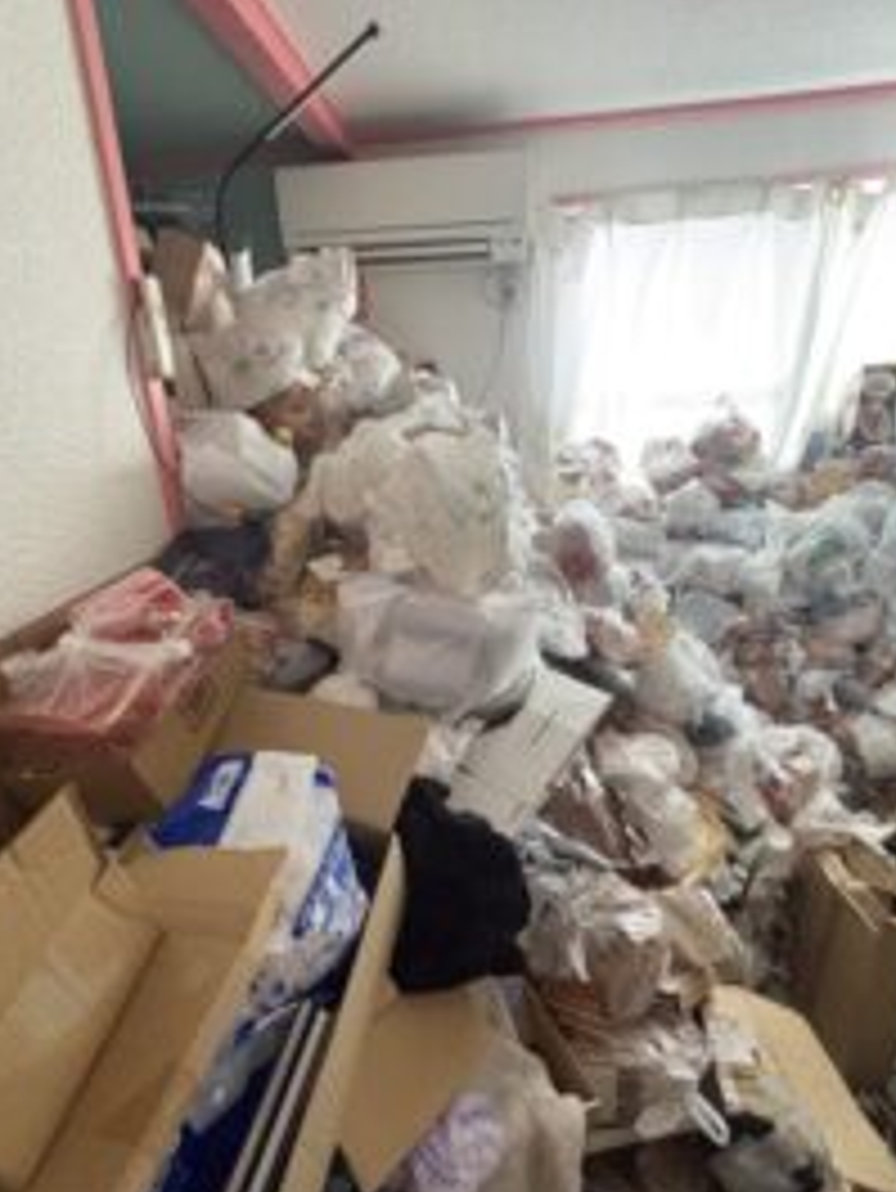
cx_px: 410
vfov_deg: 84.3
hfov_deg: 68.6
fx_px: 655
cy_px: 661
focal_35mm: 19
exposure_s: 1/60
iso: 640
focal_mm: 2.22
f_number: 2.2
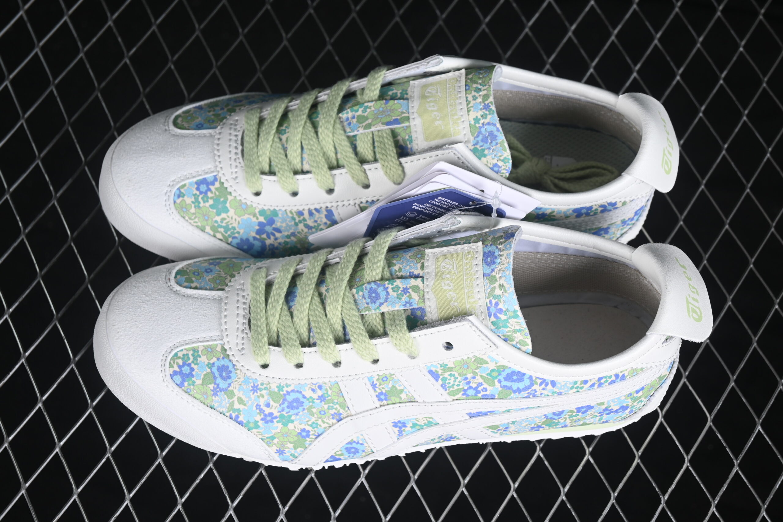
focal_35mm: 75
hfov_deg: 27.0
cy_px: 261
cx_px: 392
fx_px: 1631
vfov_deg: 18.2
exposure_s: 1/60
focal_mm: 50
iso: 160
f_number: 7.1
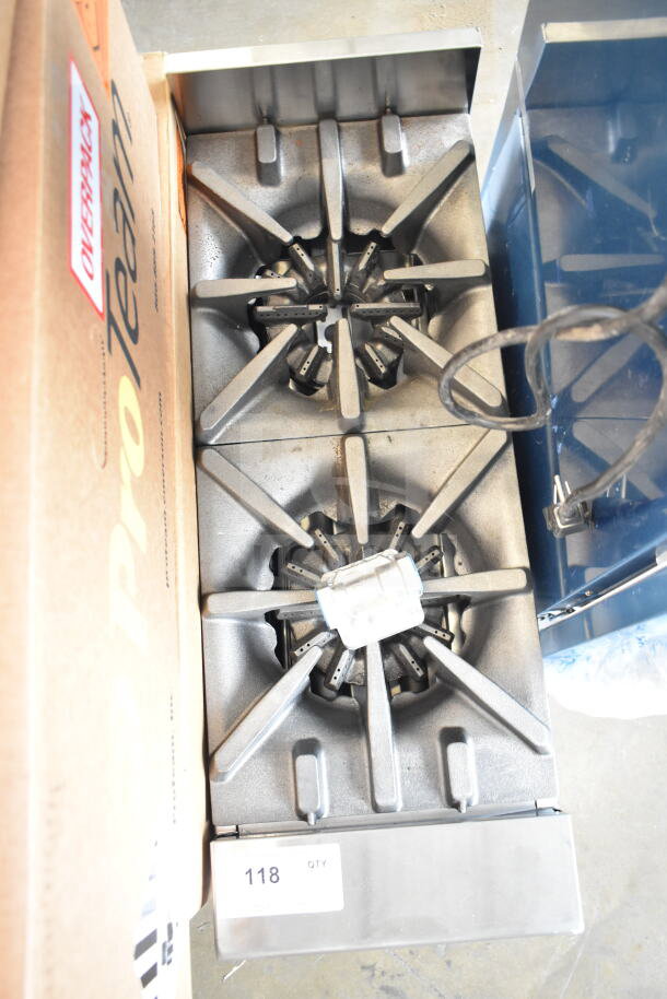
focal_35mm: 30
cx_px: 334
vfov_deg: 61.9
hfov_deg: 43.6
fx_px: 833
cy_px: 500
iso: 1600
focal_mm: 20
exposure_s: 1/40
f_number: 3.8
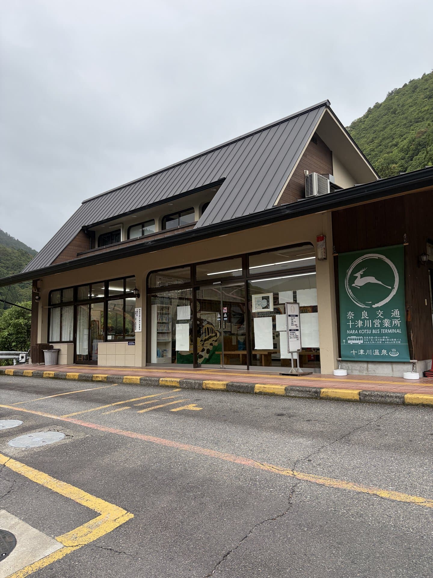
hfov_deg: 53.1
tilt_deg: +6.6
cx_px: 216
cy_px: 289
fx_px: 434
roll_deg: +0.3
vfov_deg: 67.3
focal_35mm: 26
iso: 50
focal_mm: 5.96
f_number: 1.6
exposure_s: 1/791
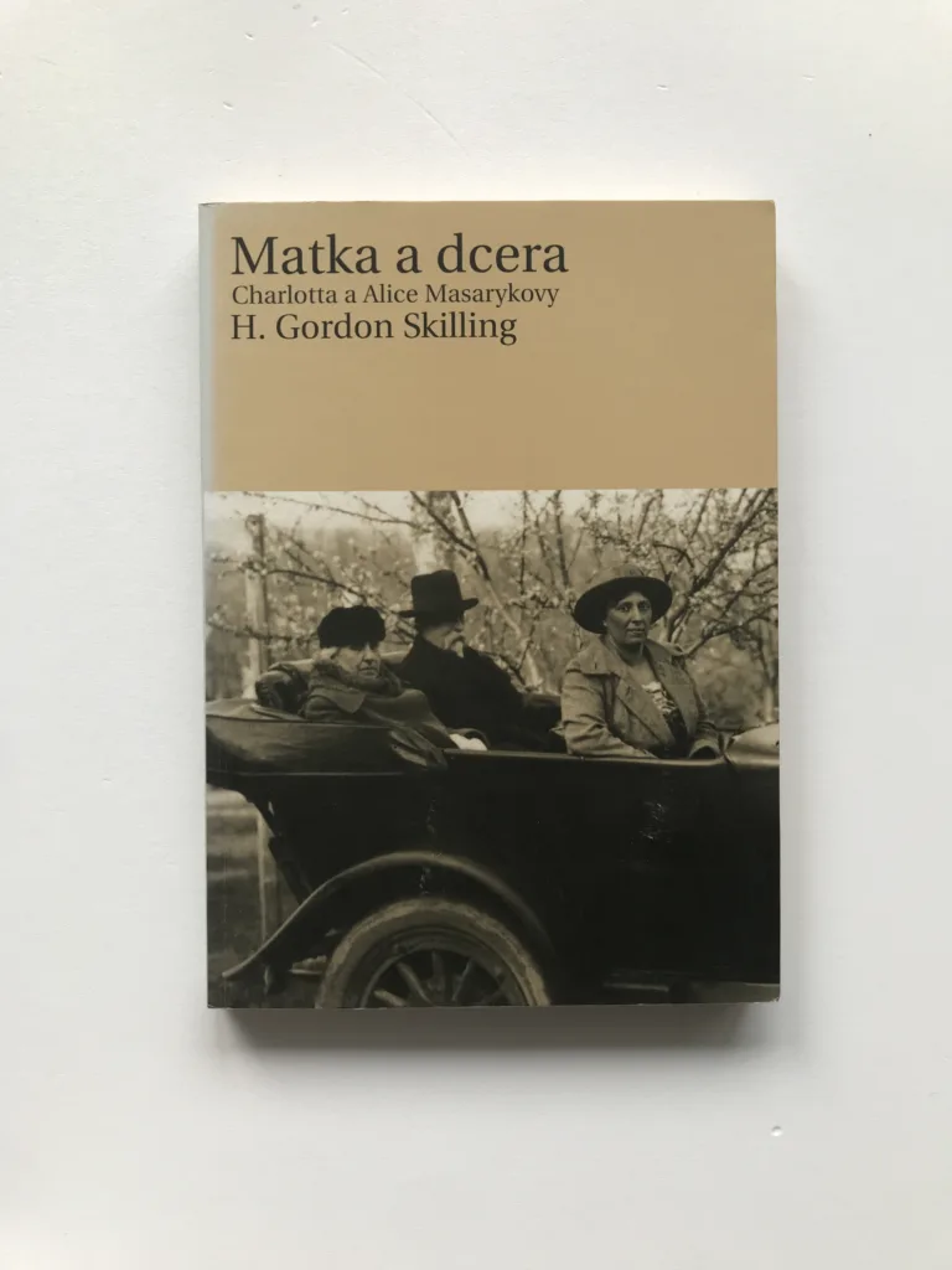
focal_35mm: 28
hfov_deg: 49.7
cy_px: 635
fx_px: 1027
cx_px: 476
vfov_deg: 63.4
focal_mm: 3.99
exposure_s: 1/50
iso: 20
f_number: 1.8
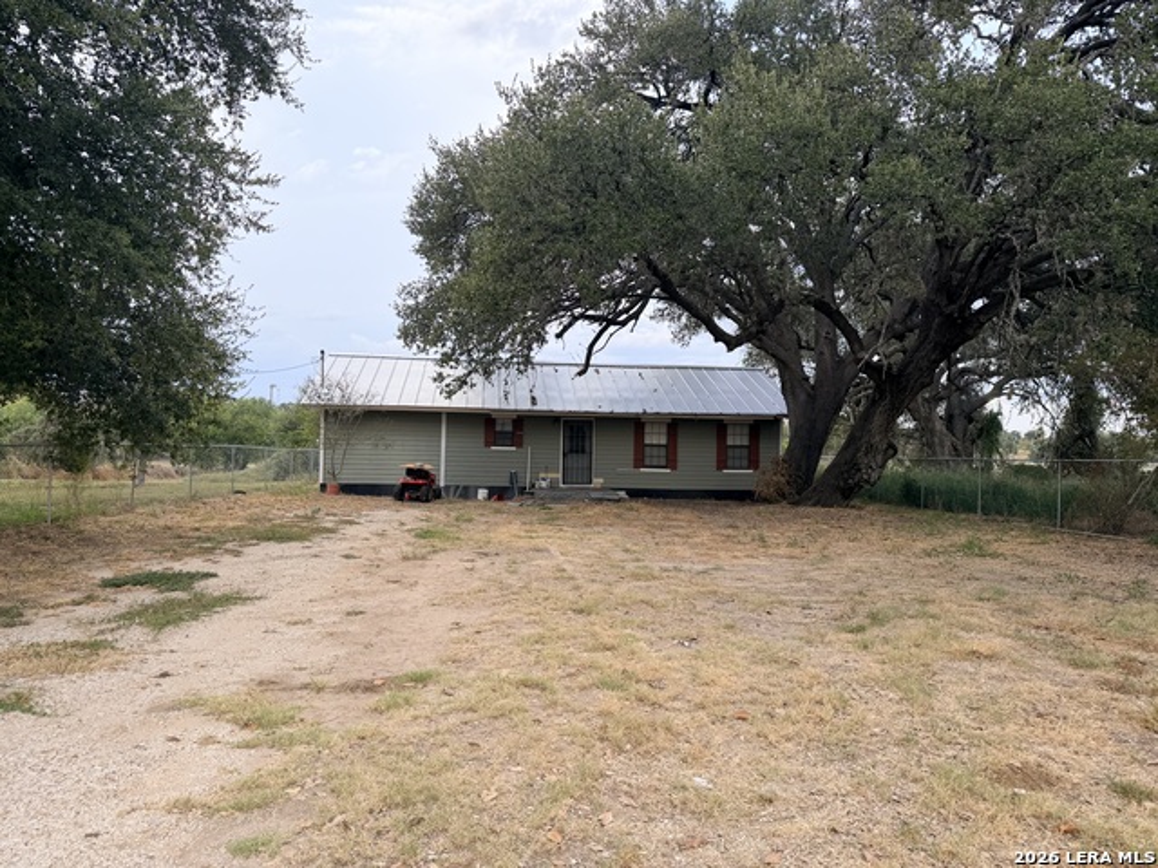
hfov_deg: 71.6
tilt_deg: +0.1
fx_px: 803
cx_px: 579
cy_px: 434
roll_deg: -0.5
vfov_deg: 56.8
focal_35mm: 24
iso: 80
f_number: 1.78
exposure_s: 1/332
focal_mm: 6.76
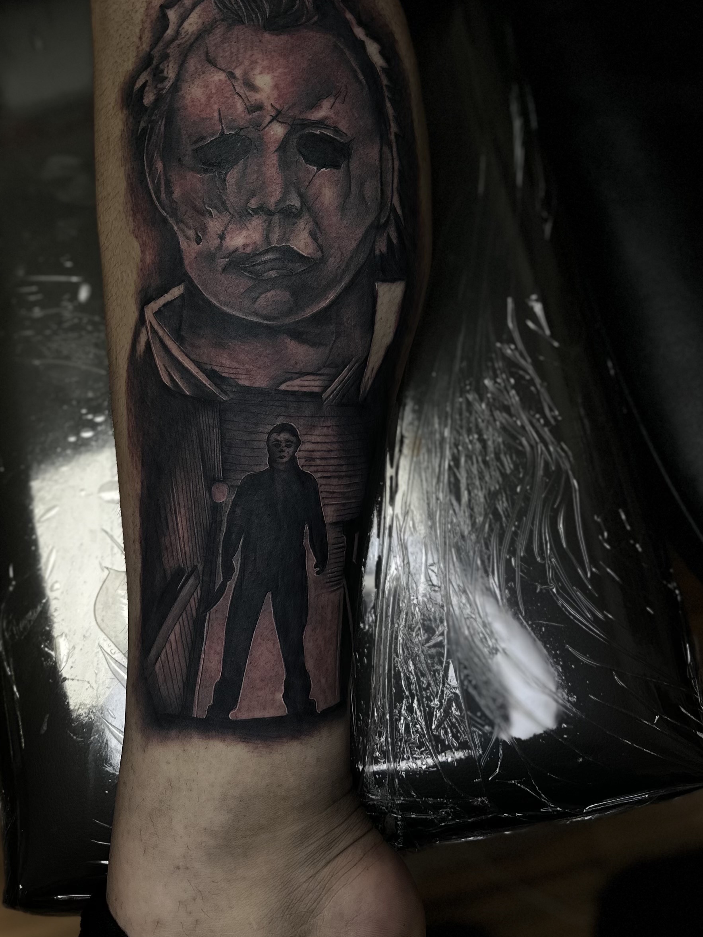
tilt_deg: -67.0
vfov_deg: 43.4
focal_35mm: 41
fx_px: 1110
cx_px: 296
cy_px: 174
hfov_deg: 35.1
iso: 64
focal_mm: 6.86
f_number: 1.78
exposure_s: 1/120
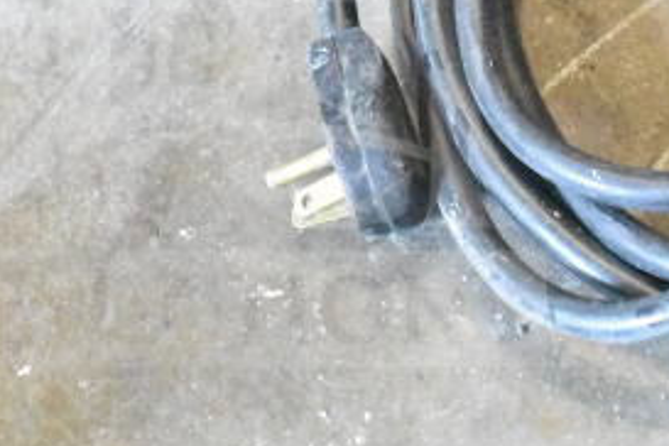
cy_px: 173
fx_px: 3421
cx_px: 270
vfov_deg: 7.5
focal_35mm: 184
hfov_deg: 11.2
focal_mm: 55
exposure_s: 1/80
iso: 25600
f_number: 5.6
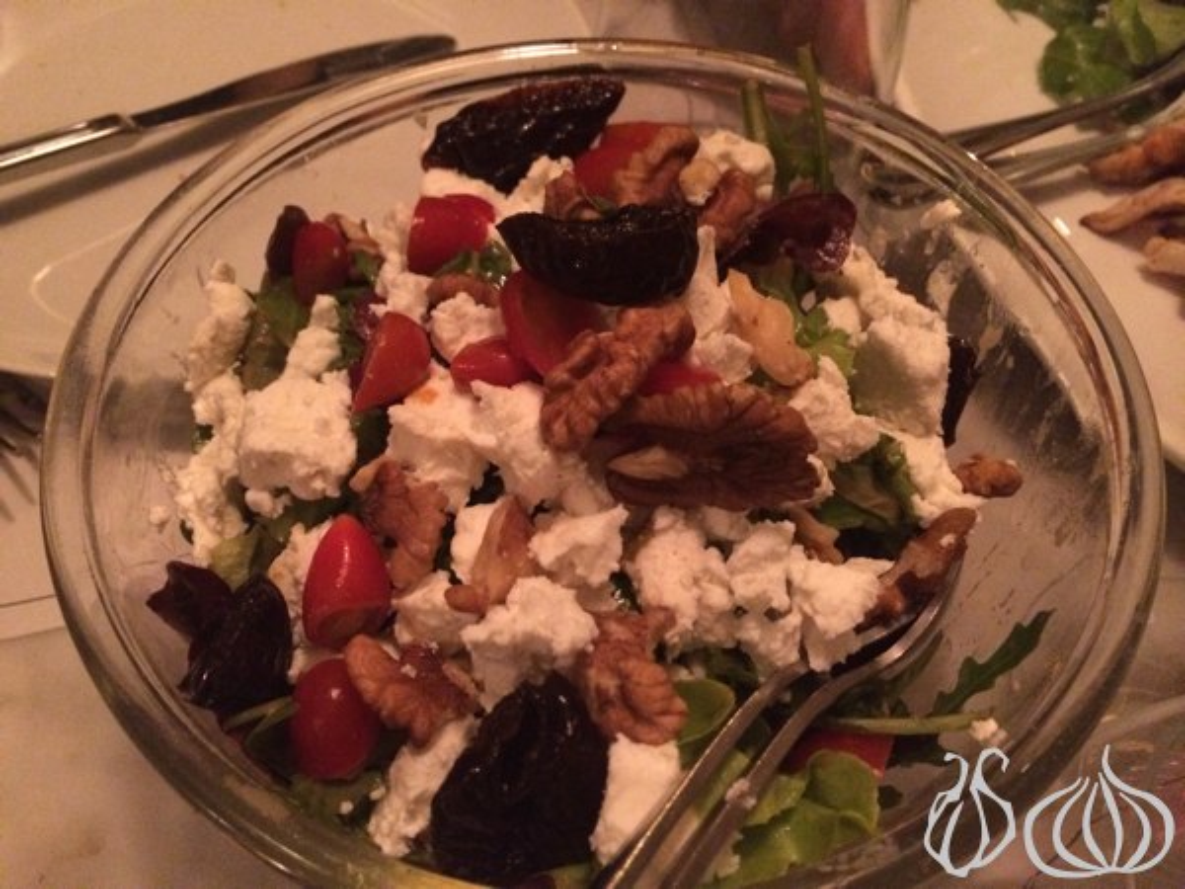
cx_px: 592
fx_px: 1027
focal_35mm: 30
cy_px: 444
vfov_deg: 46.8
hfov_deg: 60.0
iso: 640
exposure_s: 1/15
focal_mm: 4.12
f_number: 2.2
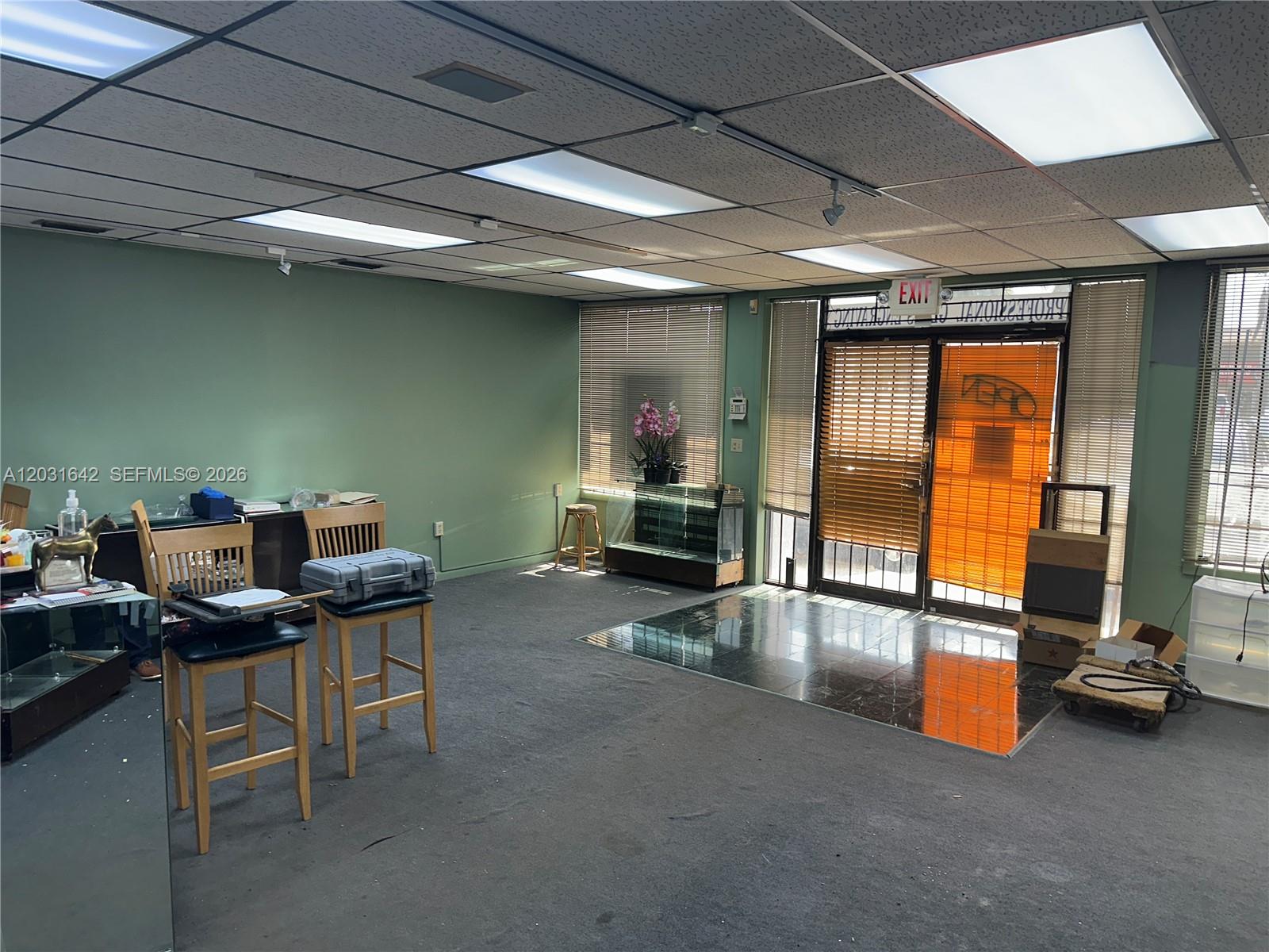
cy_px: 476
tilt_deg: -6.1
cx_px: 634
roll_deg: -1.3
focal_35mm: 24
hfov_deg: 71.6
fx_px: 880
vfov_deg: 56.8
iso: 64
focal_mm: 6.86
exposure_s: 1/120
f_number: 1.78
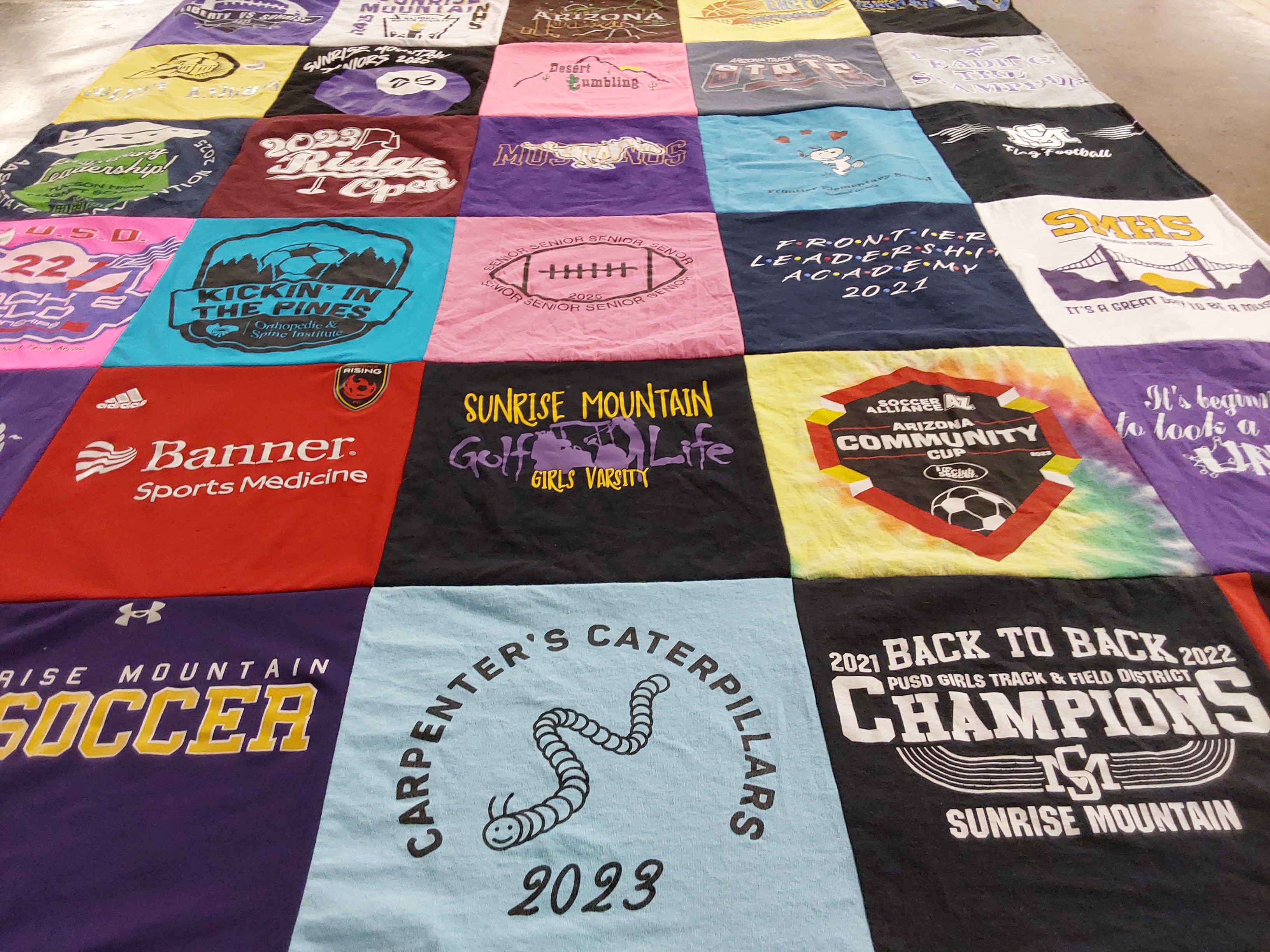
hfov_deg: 63.4
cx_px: 635
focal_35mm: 28
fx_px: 1027
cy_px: 476
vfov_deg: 49.7
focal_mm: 2.91
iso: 160
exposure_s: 1/60
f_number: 1.9
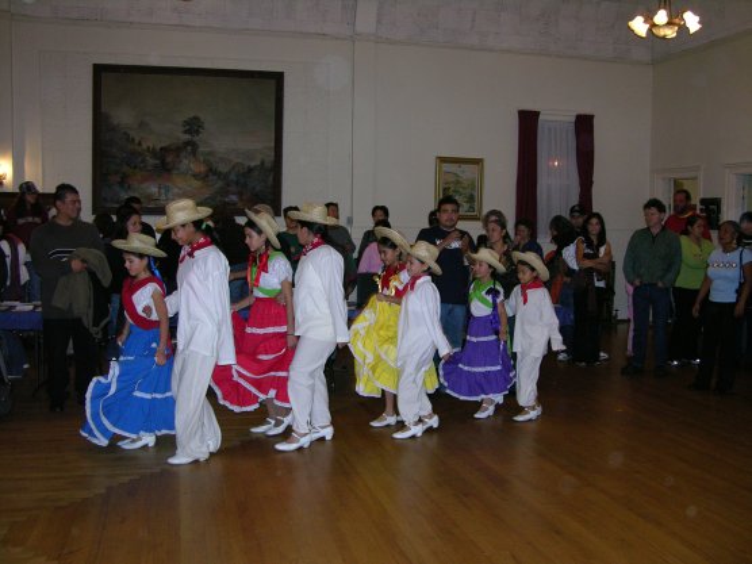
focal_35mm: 35
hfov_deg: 52.6
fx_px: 760
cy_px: 282
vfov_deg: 40.7
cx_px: 376
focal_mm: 8.9
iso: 200
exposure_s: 1/60.1
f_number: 2.8
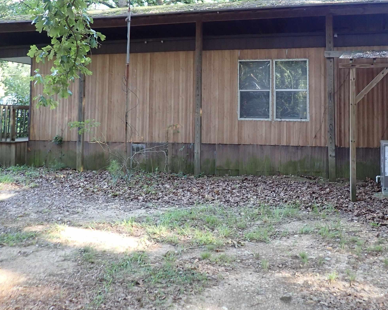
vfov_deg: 38.6
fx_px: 436
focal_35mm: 38
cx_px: 253
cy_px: 95
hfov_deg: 47.3
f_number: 2
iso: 200
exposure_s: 1/80
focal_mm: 4.5
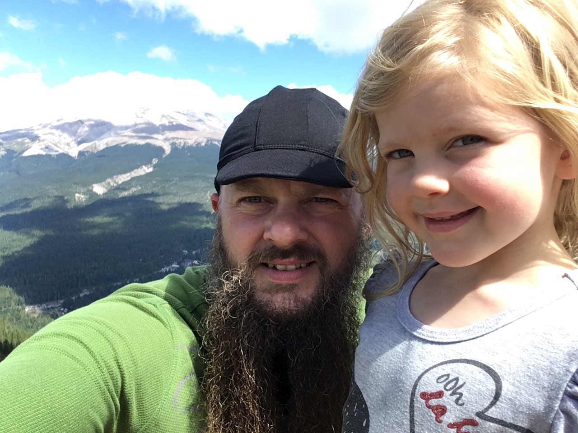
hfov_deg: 58.4
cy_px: 216
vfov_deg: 45.4
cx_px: 289
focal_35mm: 31
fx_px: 518
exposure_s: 1/715
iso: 50
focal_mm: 2.15
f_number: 2.4
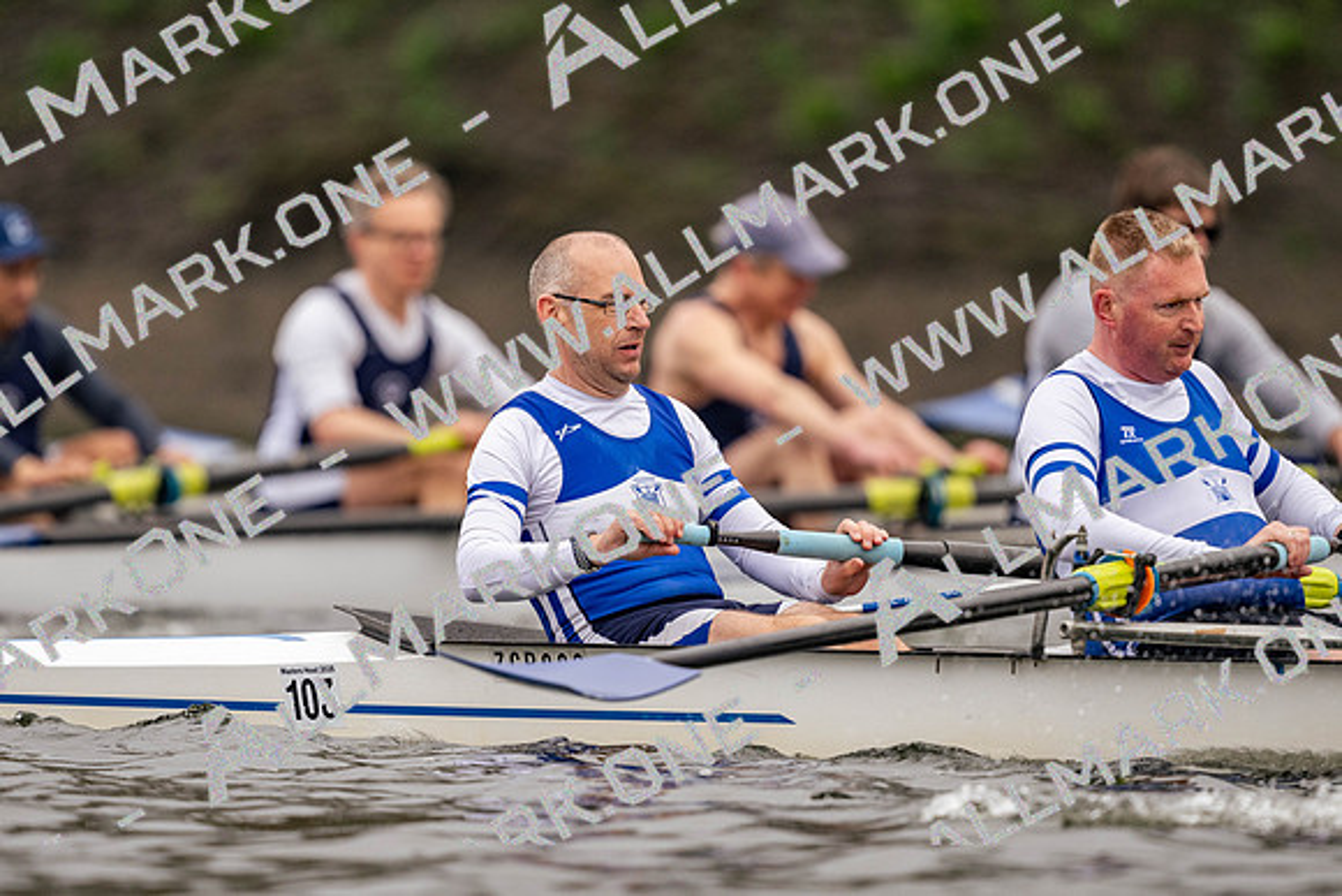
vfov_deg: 1.5
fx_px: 33556
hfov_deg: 2.3
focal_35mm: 900
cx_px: 671
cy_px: 448
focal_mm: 600
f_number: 4
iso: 500
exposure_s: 1/1600
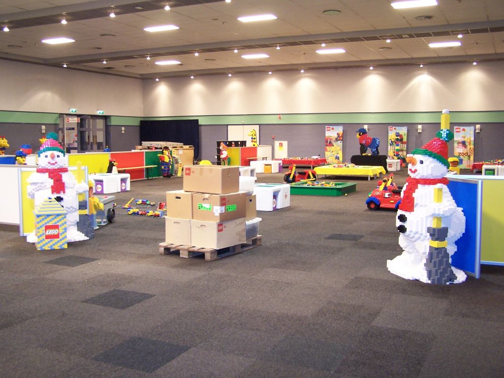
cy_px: 189
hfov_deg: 49.0
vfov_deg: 37.7
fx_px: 553
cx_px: 252
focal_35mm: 38
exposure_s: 1/3
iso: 140
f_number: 2.8
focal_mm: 6.3
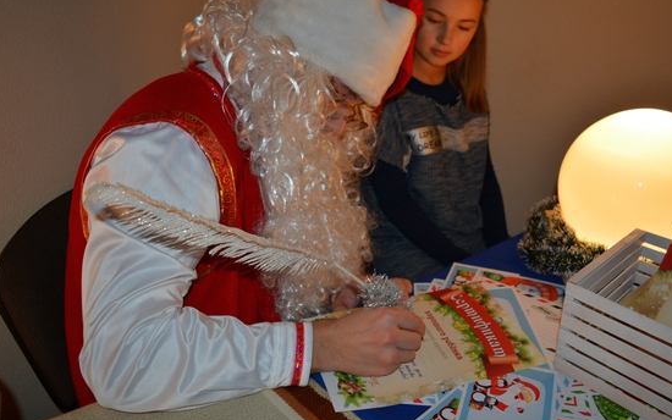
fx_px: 586
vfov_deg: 39.4
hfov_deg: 59.5
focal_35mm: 32
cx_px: 367
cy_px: 197
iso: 280
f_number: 3.5
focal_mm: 18
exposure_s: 1/80
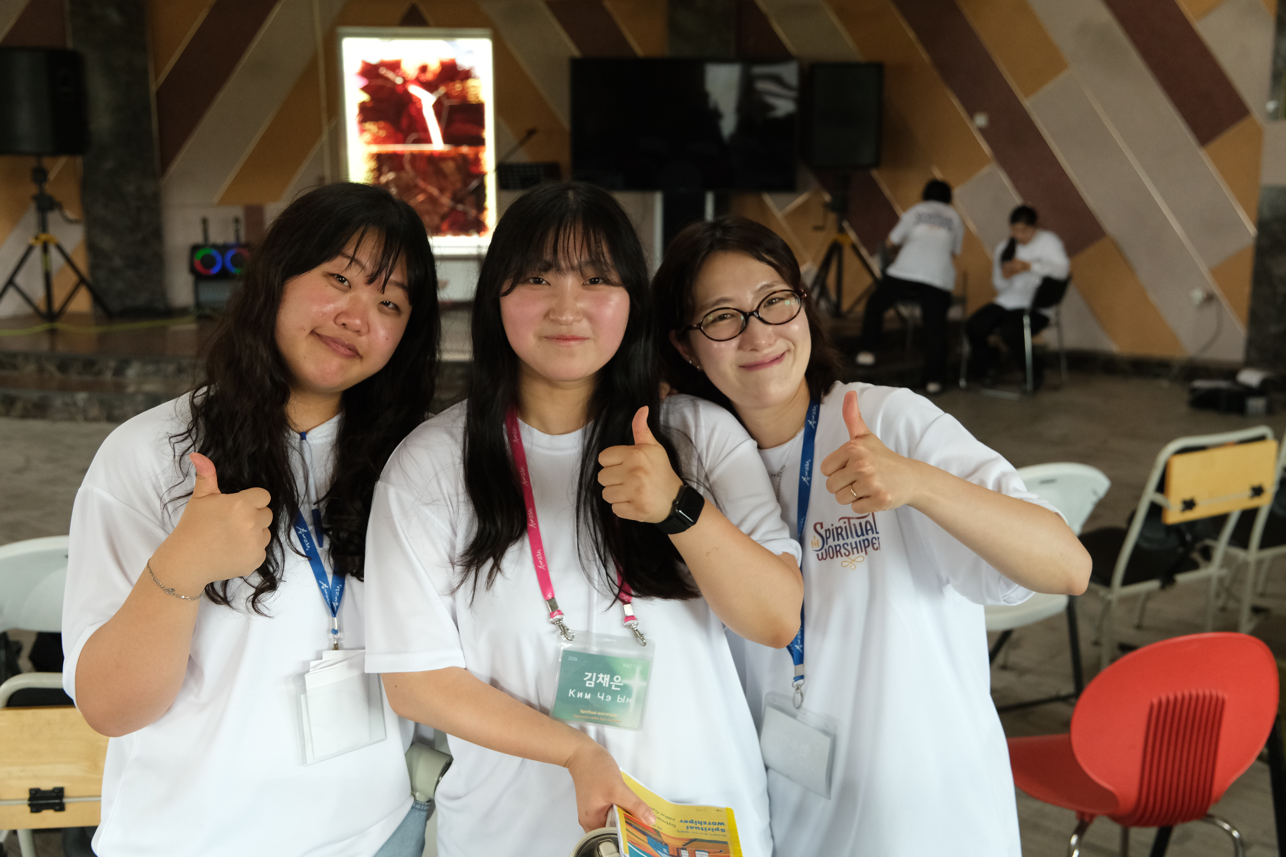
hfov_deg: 50.7
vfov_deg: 35.1
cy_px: 428
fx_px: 1357
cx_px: 643
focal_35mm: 38
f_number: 3.2
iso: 2000
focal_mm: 25.1
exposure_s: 1/250
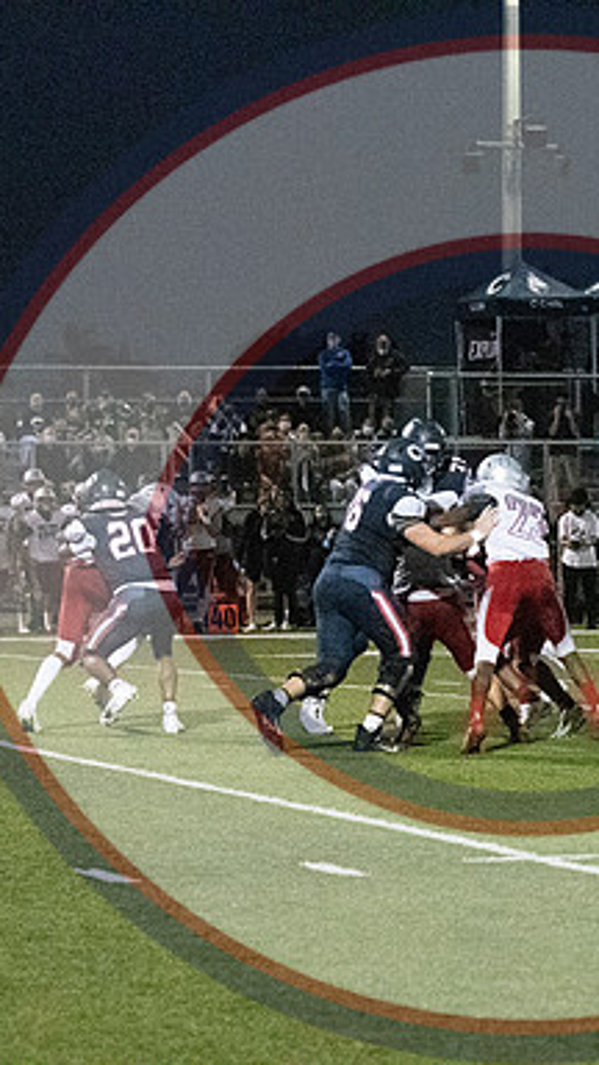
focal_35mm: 166
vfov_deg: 13.0
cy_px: 534
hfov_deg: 7.3
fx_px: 4687
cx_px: 519
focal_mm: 70
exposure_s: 1/3200
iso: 45600
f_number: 2.8
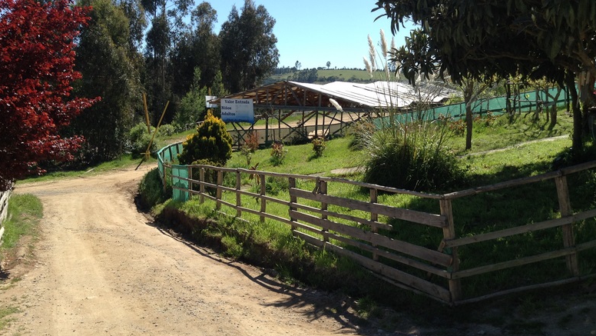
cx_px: 293
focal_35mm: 37
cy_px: 181
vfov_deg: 32.0
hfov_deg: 54.0
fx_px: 585
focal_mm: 3.3
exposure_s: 1/805
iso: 32
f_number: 2.4
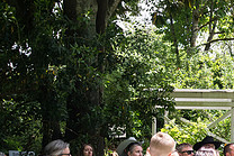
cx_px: 324
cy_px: 130
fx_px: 618
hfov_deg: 19.4
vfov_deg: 14.3
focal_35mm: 95
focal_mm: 34
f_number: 5.6
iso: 640
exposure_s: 1/400
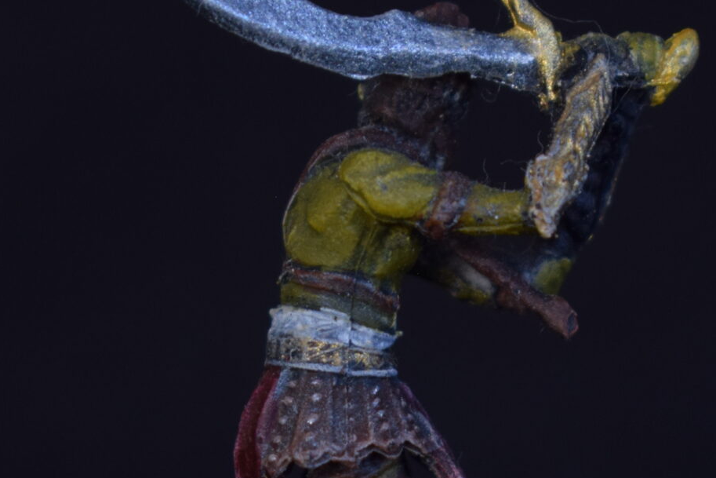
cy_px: 438
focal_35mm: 231
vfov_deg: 5.9
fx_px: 4603
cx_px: 405
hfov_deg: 8.9
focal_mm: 55
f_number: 5.6
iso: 400
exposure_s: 1/30
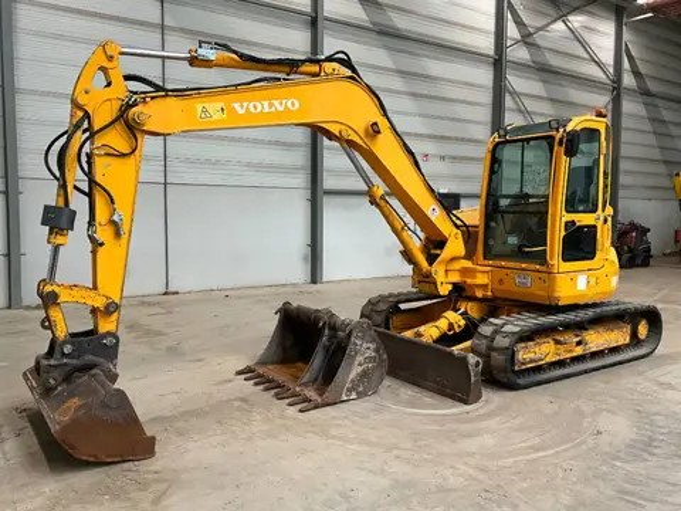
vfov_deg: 48.2
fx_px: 571
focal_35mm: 29
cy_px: 256
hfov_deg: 61.7
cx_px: 340
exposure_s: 1/60
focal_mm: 3
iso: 125
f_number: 1.8
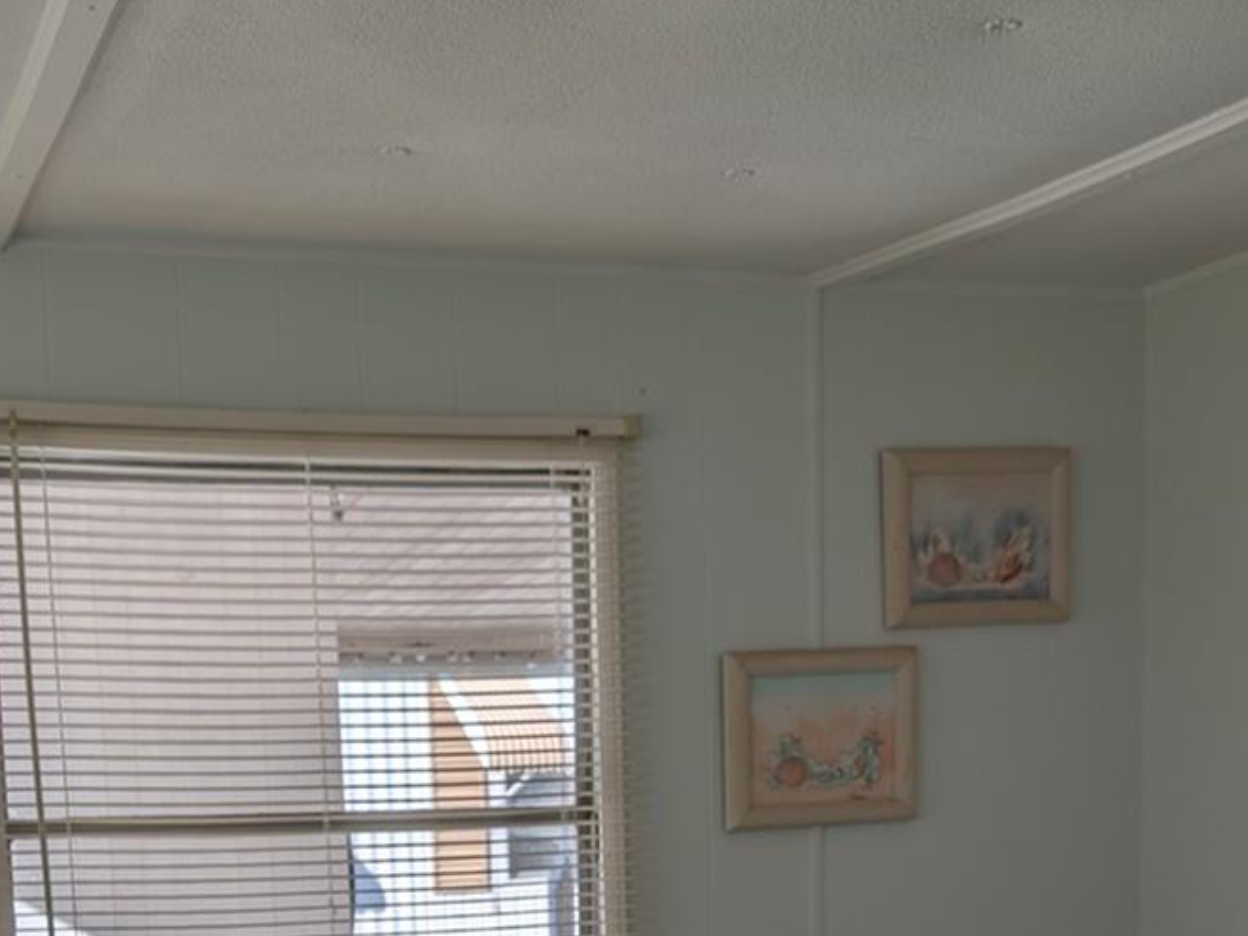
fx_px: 2091
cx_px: 546
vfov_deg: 23.4
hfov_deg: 33.2
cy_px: 1080
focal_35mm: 58
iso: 20
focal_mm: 6.9
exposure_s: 1/486
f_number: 1.68
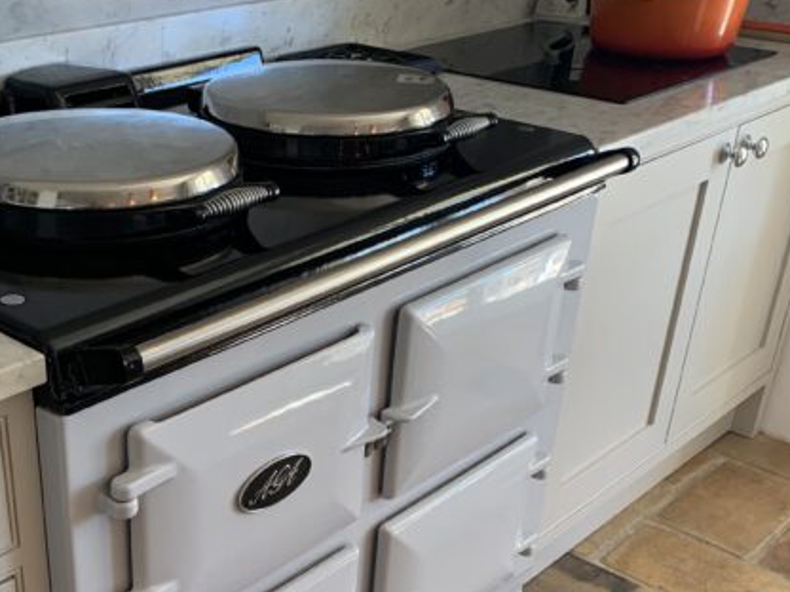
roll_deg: +0.4
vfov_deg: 29.8
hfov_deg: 38.7
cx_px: 207
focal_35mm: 48
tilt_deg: -31.4
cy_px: 442
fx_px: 1095
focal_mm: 4.25
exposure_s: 1/50
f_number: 1.8
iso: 80
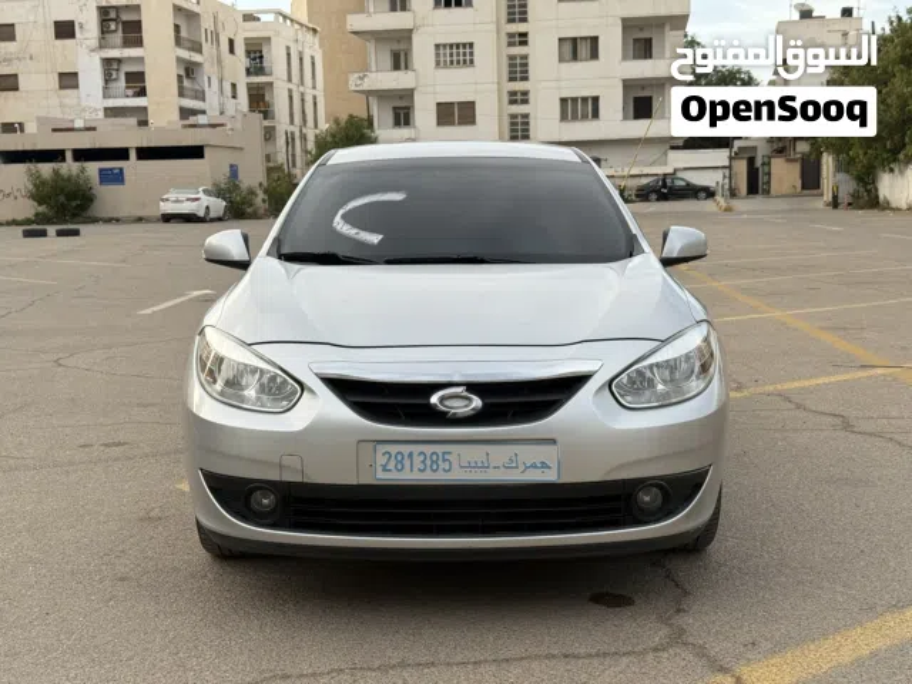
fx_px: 1265
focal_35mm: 48
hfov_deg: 39.7
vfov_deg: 30.3
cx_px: 456
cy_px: 342
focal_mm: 6.76
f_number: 1.78
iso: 64
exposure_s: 1/1330
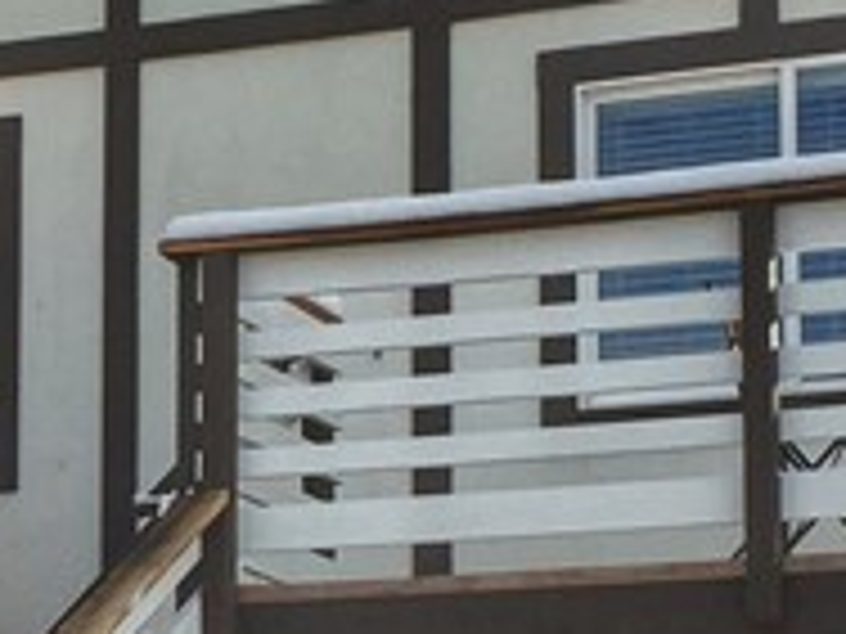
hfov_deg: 12.3
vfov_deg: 9.4
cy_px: 549
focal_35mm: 158
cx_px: -50
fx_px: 3861
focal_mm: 4.15
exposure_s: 1/1199
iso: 32
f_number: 2.2
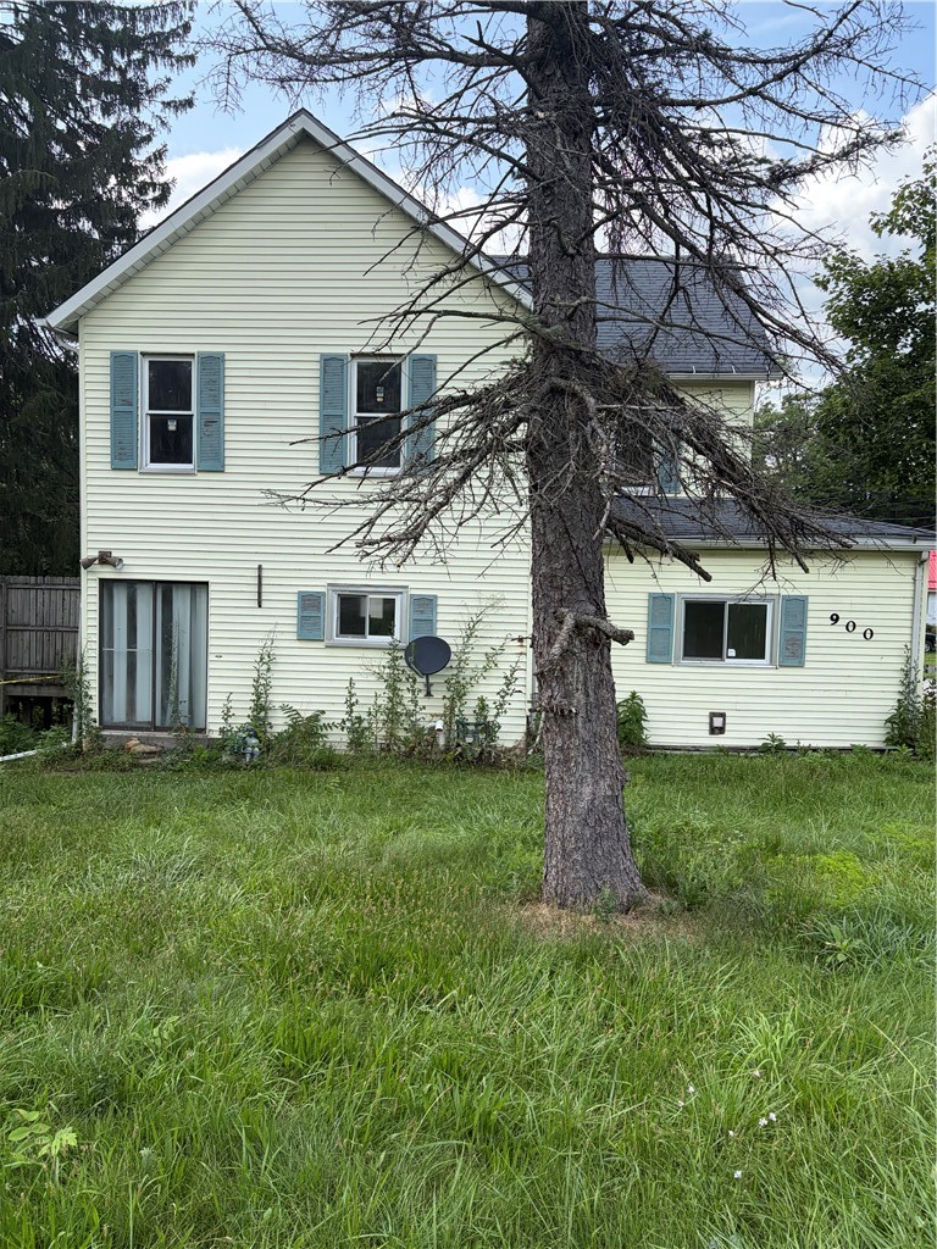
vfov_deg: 67.3
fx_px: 938
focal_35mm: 26
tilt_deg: -3.4
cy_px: 624
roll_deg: -1.9
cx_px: 468
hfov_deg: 53.1
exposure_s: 1/1484
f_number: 1.6
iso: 64
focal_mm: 5.96
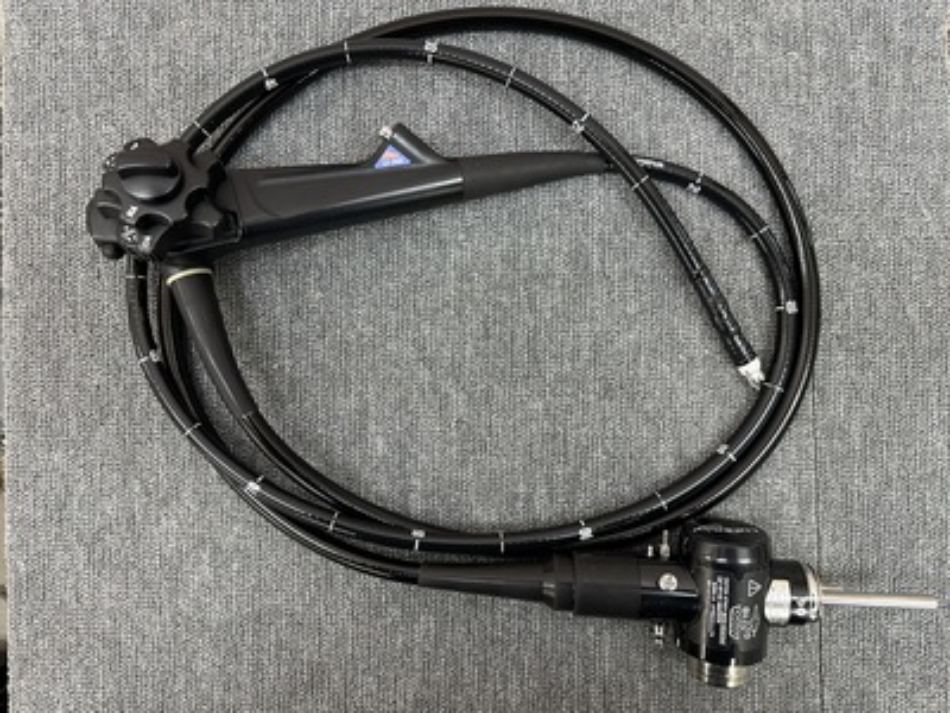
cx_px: 475
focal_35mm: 24
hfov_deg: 71.6
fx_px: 659
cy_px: 356
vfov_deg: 56.8
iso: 200
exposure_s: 1/120
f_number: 1.78
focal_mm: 6.86
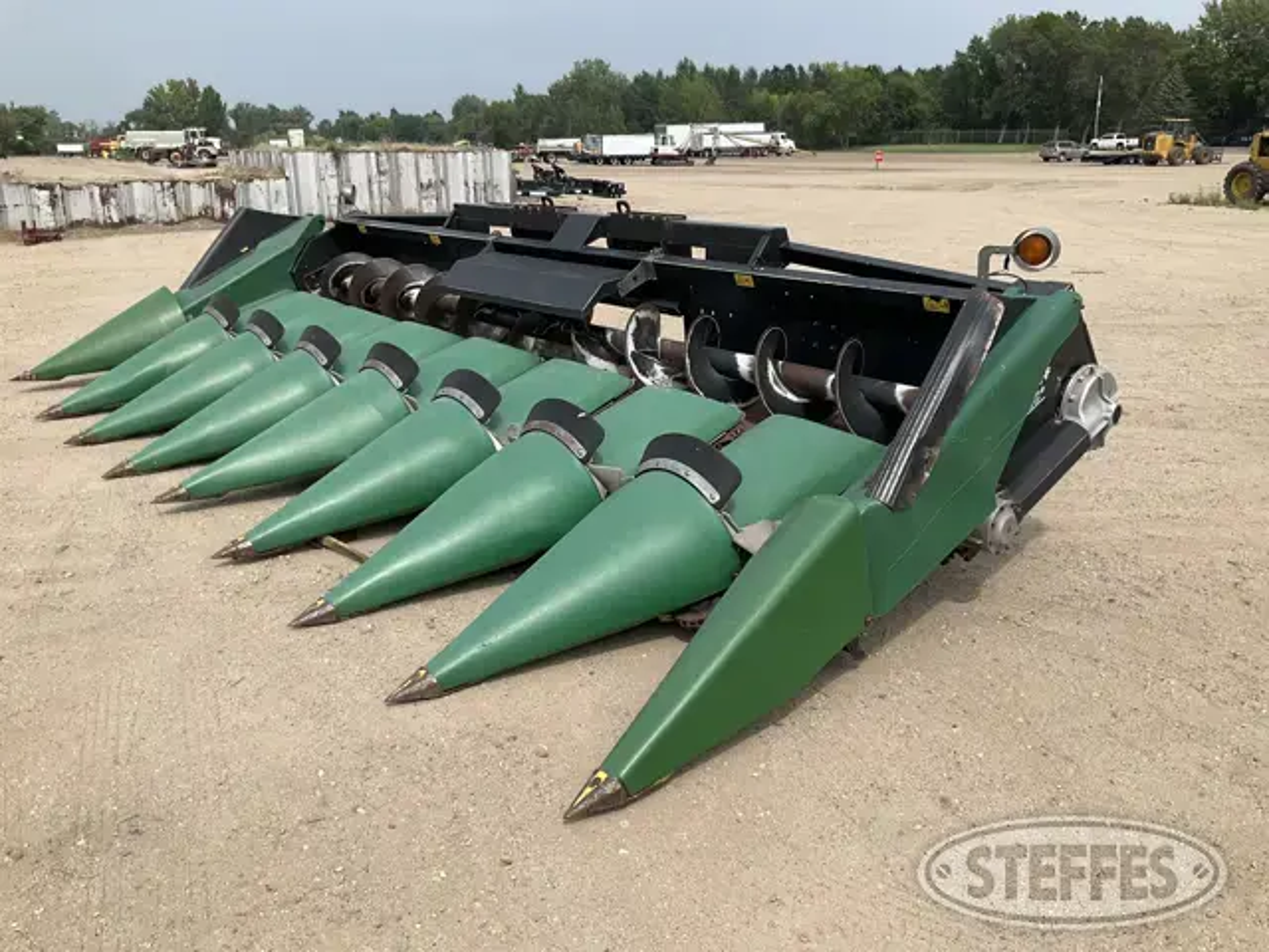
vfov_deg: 48.2
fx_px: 1063
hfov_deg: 61.7
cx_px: 634
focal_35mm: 29
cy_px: 476
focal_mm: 3
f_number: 1.8
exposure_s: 1/2427
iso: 25
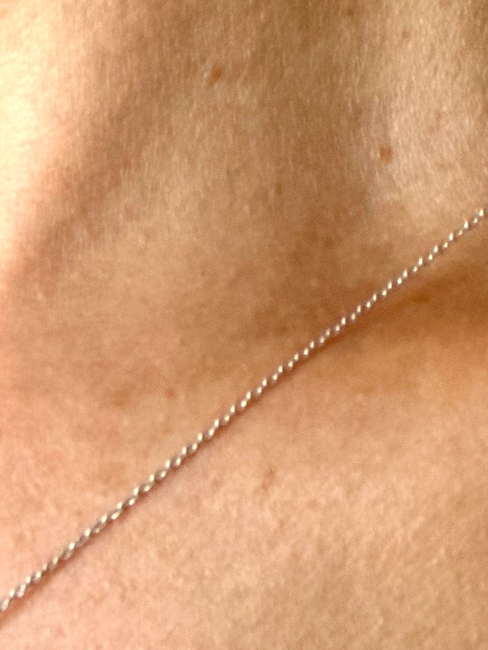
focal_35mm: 260
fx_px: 4885
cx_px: -271
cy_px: 674
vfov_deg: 7.6
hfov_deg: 5.7
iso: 125
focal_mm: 9
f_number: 2.8
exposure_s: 1/121
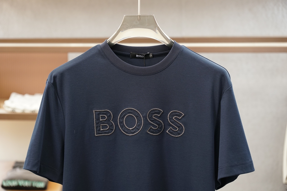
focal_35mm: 82
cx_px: 144
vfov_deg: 16.6
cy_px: 96
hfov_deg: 24.6
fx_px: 658
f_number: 3.5
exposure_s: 1/125
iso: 640
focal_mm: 55
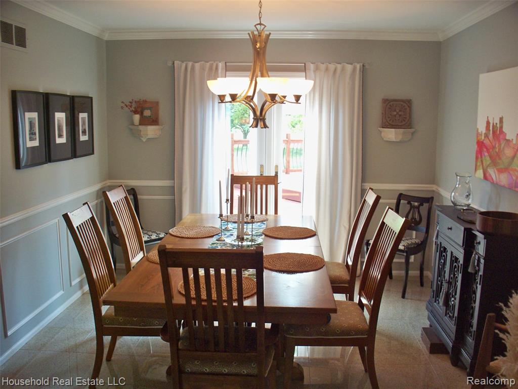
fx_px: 524
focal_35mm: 35
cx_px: 259
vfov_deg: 40.7
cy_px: 194
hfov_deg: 52.6
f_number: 2.8
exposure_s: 1/30
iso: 200
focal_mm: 7.54
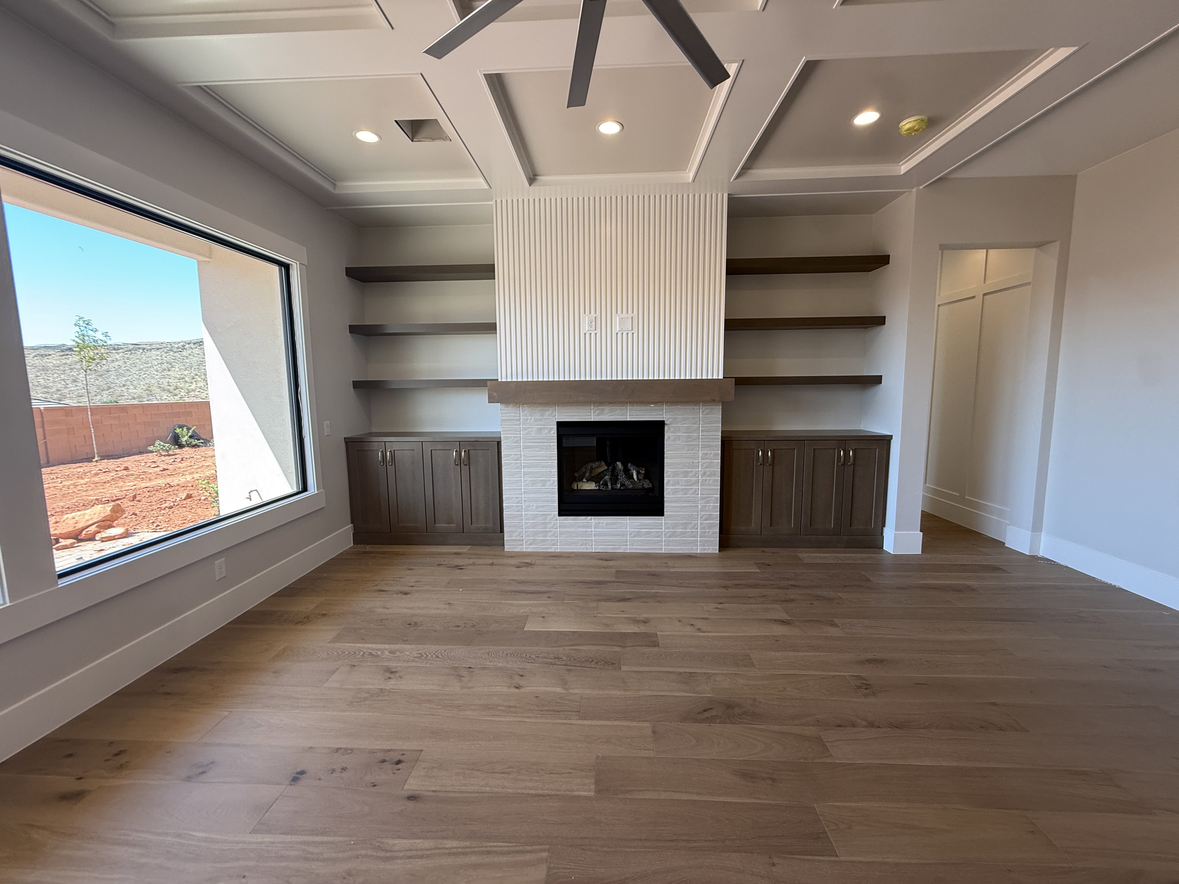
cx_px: 590
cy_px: 442
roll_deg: -0.7
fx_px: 477
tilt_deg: -7.2
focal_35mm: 14
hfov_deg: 102.1
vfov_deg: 85.7
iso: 100
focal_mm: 2.22
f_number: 2.2
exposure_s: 1/120
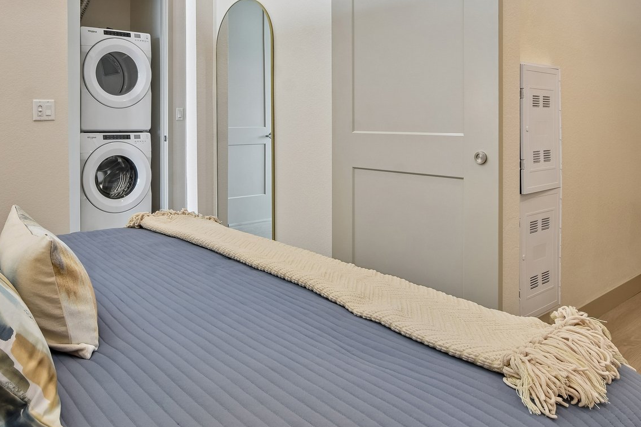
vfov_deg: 46.6
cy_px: 121
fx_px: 481
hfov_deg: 66.9
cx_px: 266
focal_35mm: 27
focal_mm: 10
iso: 100
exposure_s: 1/4
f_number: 8
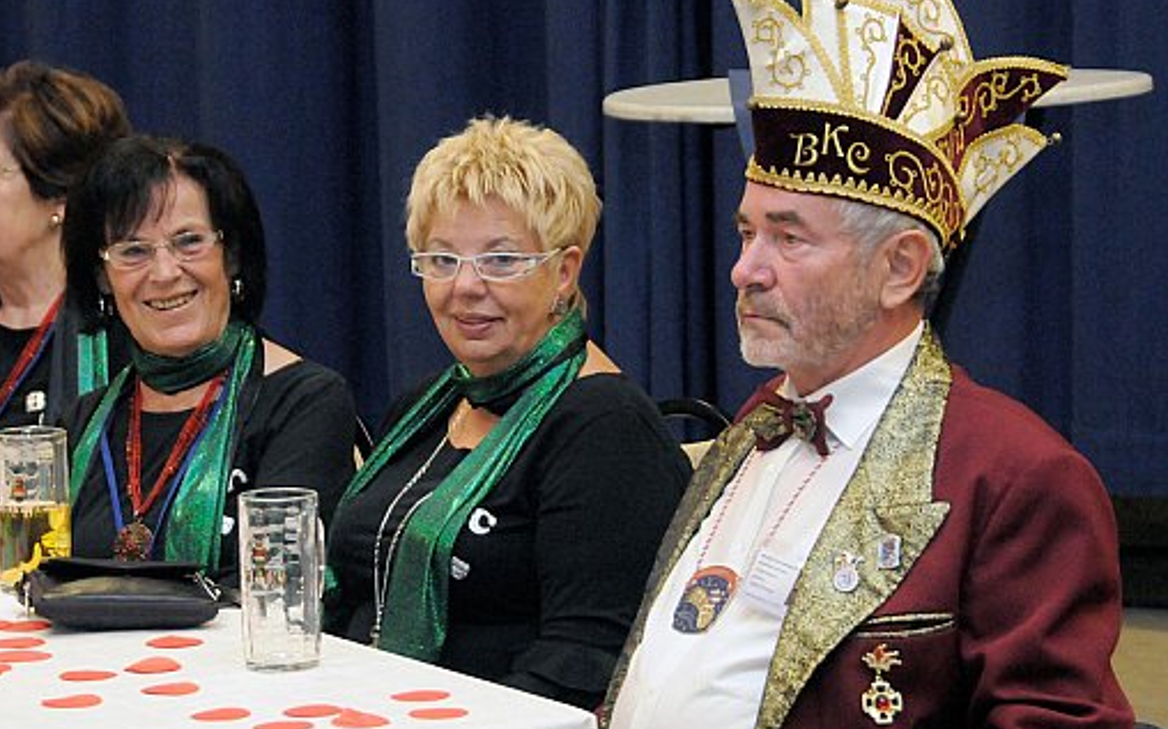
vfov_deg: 11.3
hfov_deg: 18.1
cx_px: 582
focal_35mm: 116
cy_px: 382
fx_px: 3675
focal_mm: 75
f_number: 7.1
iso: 3200
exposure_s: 1/100
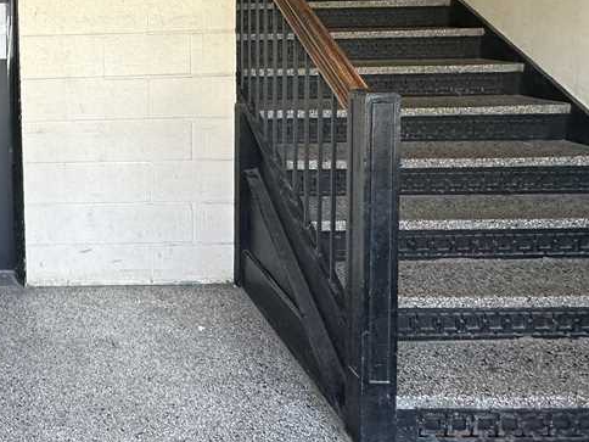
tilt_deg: -3.9
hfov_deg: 43.4
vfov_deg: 36.6
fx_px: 630
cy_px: 55
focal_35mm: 37
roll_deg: +0.9
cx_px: 7
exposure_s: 1/99
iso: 100
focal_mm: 2.22
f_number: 2.2
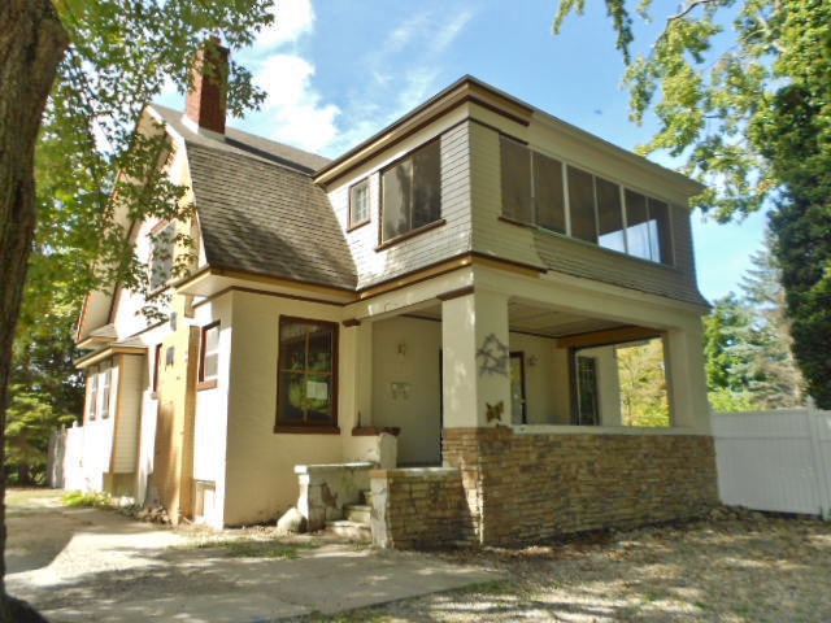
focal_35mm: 26
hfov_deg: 67.3
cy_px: 312
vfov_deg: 53.1
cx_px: 416
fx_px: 624
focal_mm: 4.6
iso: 80
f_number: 3.2
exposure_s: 1/250
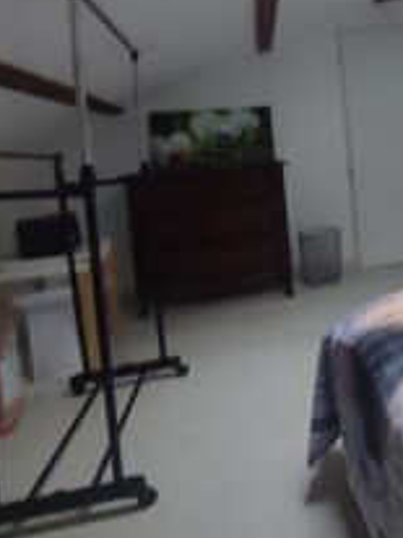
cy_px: 161
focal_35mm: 33
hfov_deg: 39.6
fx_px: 513
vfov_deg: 53.8
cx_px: 367
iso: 198
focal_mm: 1.65
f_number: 2.2
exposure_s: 1/33
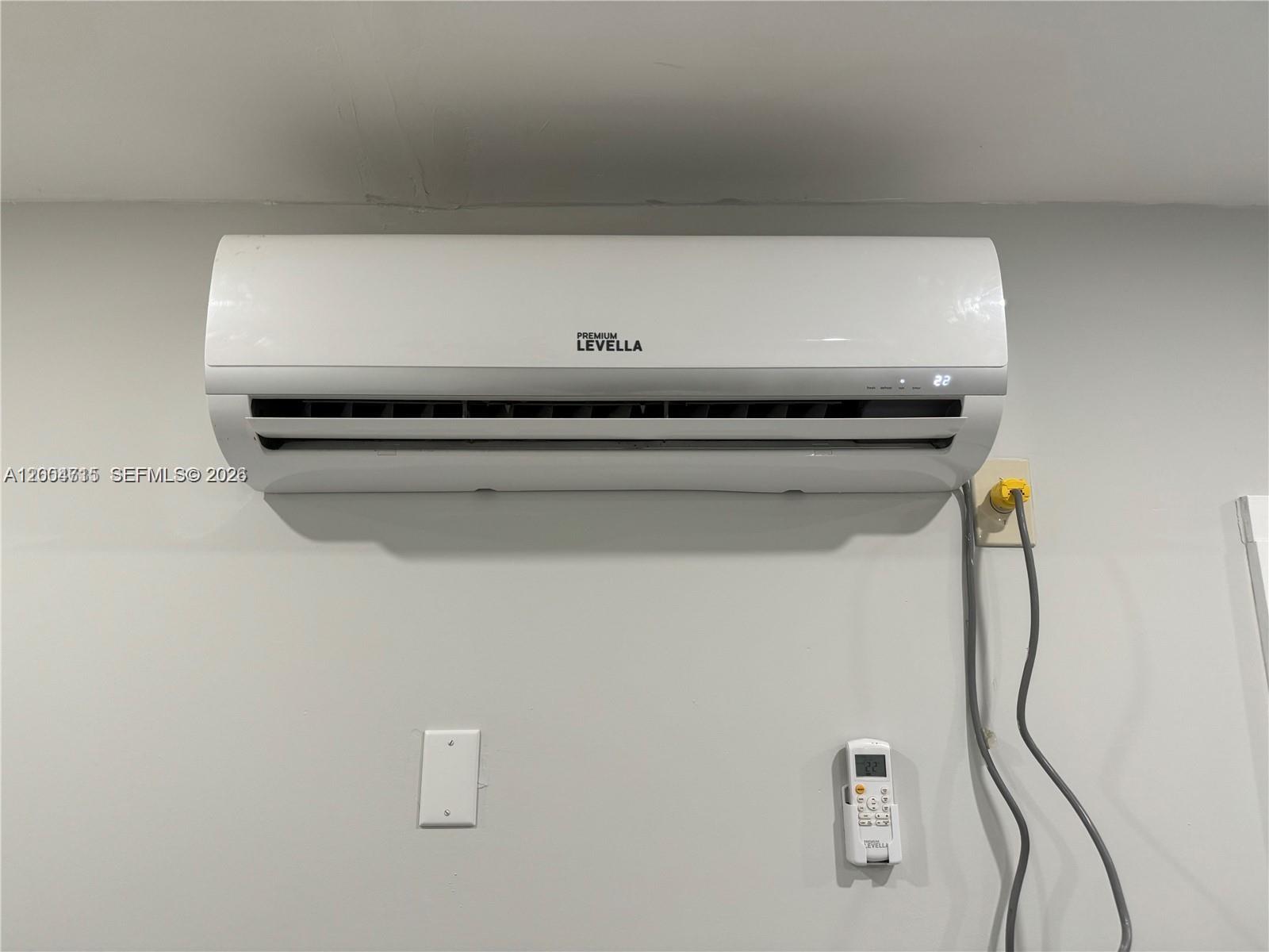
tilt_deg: +13.1
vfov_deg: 56.8
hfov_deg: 71.6
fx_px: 880
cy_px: 476
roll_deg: +0.4
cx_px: 634
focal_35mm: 24
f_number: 1.78
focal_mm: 6.76
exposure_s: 1/120
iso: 160
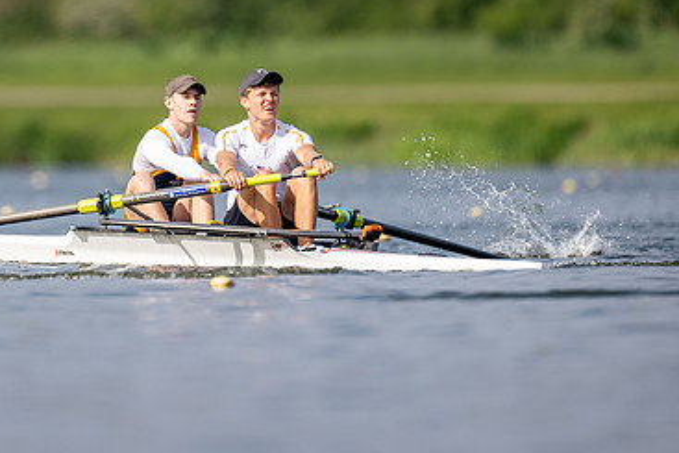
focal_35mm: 948
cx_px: 181
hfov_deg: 2.2
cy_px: 116
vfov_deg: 1.5
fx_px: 17886
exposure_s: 1/2500
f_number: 4
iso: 250
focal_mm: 600
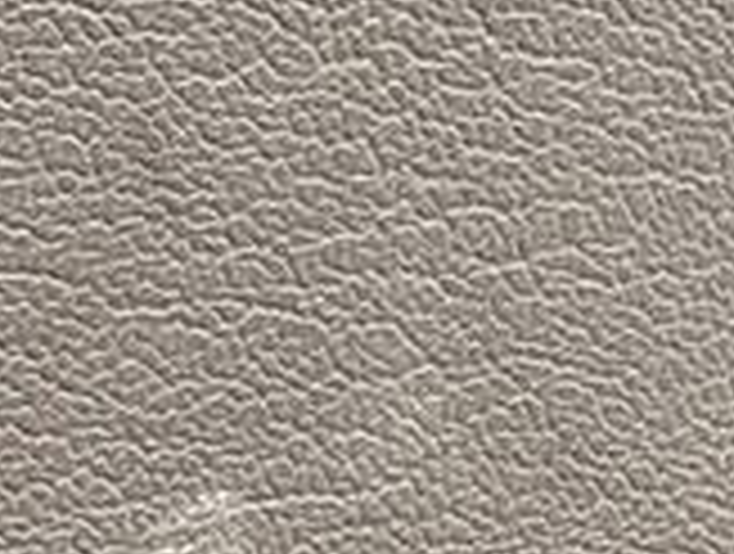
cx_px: 901
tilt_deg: -25.5
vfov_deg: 3.9
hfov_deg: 5.2
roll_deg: +1.3
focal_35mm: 376
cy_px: 1031
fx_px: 7990
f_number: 1.78
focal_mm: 6.76
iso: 64
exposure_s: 1/285
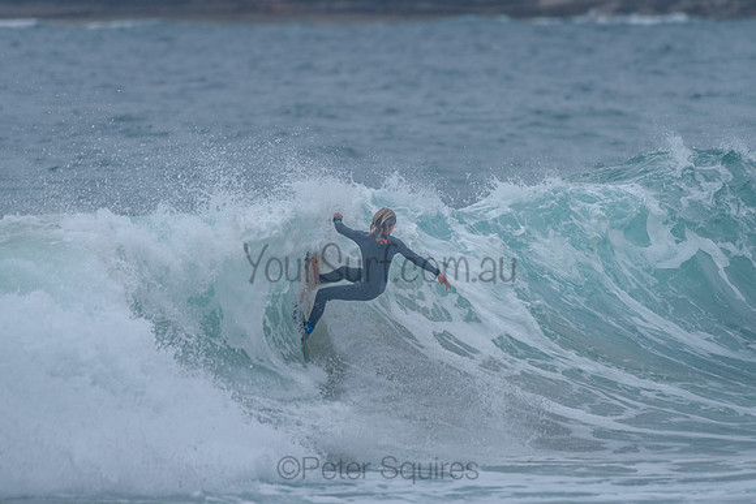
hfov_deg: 3.4
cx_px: 379
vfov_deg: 2.2
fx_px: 12871
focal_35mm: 613
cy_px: 196
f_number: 5.6
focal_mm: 500
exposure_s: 1/1250
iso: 400
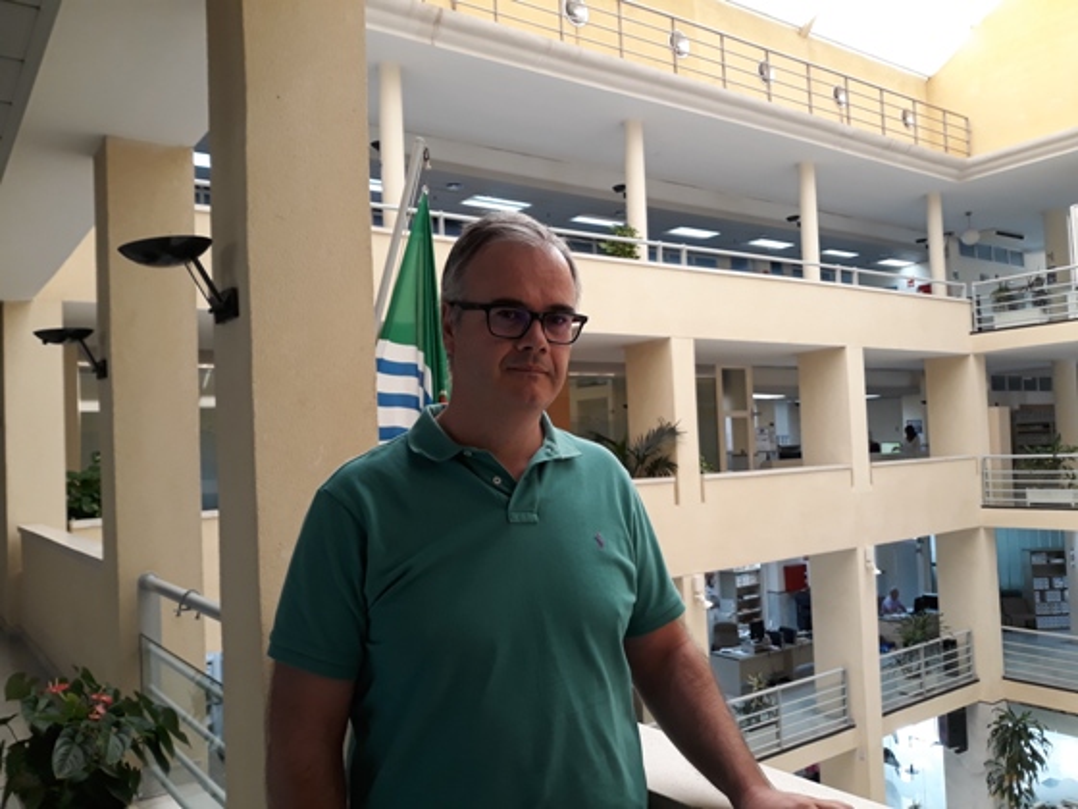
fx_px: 841
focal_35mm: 27
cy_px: 404
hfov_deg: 65.3
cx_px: 539
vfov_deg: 51.4
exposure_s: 1/50
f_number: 1.7
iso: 64
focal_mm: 3.71
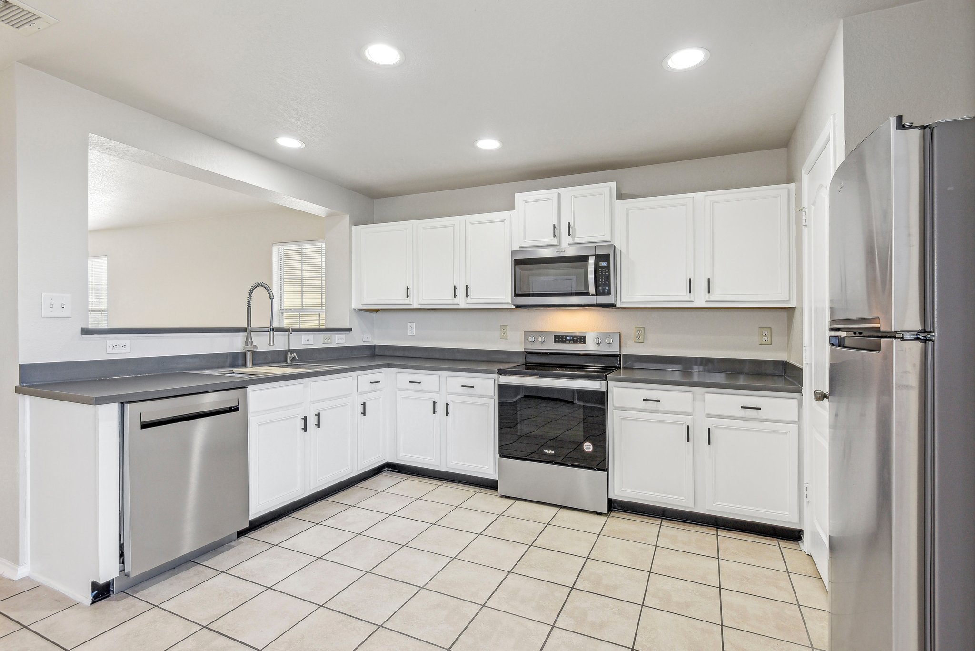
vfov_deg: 70.5
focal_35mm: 17
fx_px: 461
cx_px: 488
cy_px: 326
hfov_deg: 93.3
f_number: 8
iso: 400
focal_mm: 17
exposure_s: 1/20
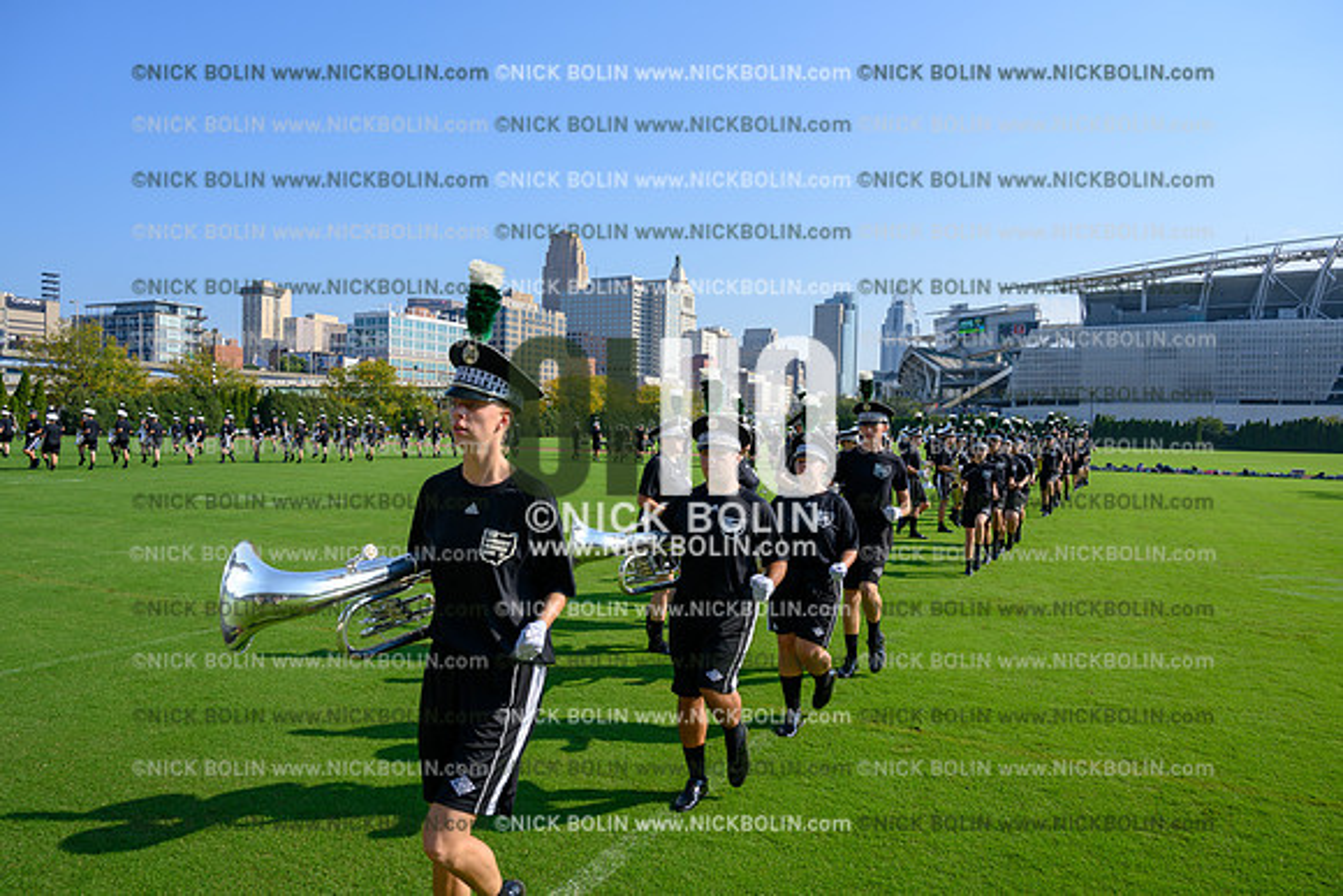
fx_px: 896
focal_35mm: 24
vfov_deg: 53.2
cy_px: 448
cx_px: 672
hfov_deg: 73.7
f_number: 7.1
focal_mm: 24
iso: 80
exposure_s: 1/400
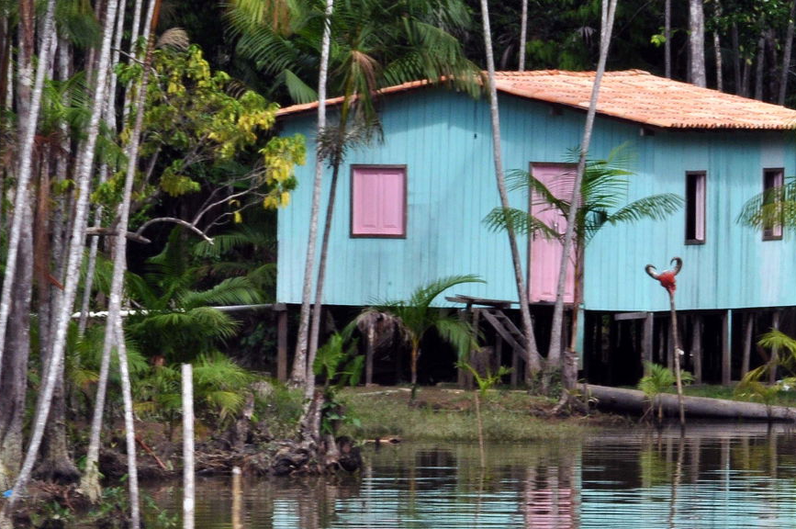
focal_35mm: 664
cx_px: 500
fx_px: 14665
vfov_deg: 2.1
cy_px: 248
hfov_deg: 3.1
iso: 200
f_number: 20
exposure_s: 1/125
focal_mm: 200
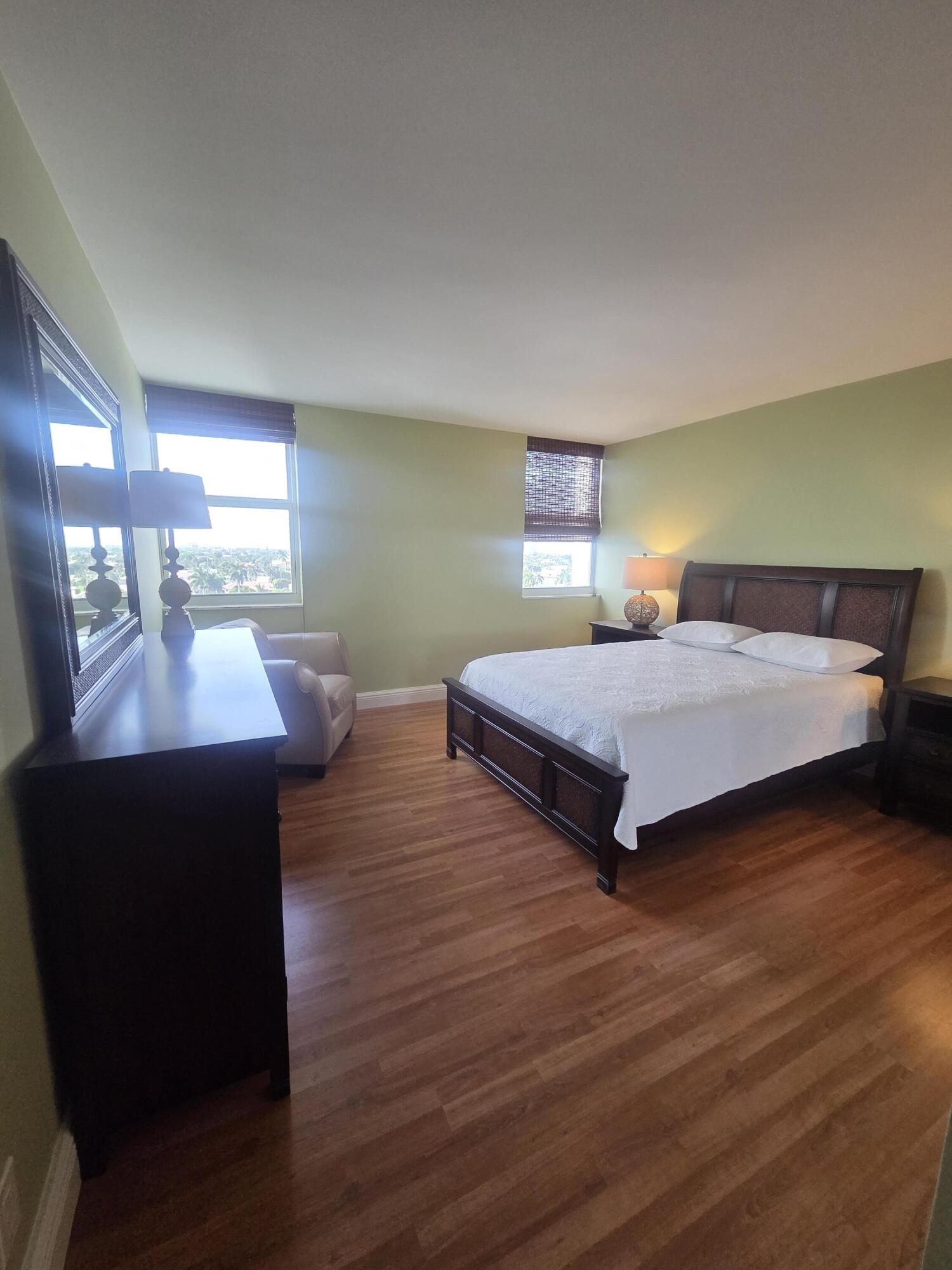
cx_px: 476
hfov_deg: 89.9
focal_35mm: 13
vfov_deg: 106.2
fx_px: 477
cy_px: 635
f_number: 2.2
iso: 250
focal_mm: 2.2
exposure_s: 1/120
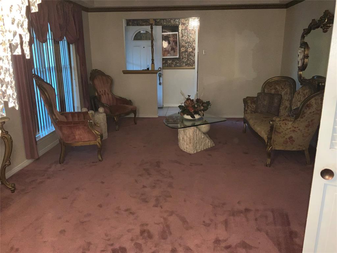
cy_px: 126
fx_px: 282
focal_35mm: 29
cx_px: 168
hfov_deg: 61.7
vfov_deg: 48.2
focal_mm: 3
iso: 64
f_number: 1.8
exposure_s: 1/40
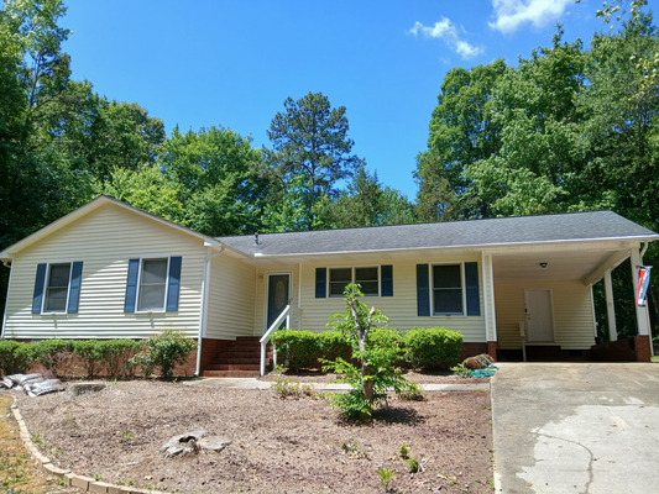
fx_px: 495
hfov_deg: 67.3
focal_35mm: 26
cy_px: 247
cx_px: 330
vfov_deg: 53.1
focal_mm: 3.98
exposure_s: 1/326
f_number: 1.8
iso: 20
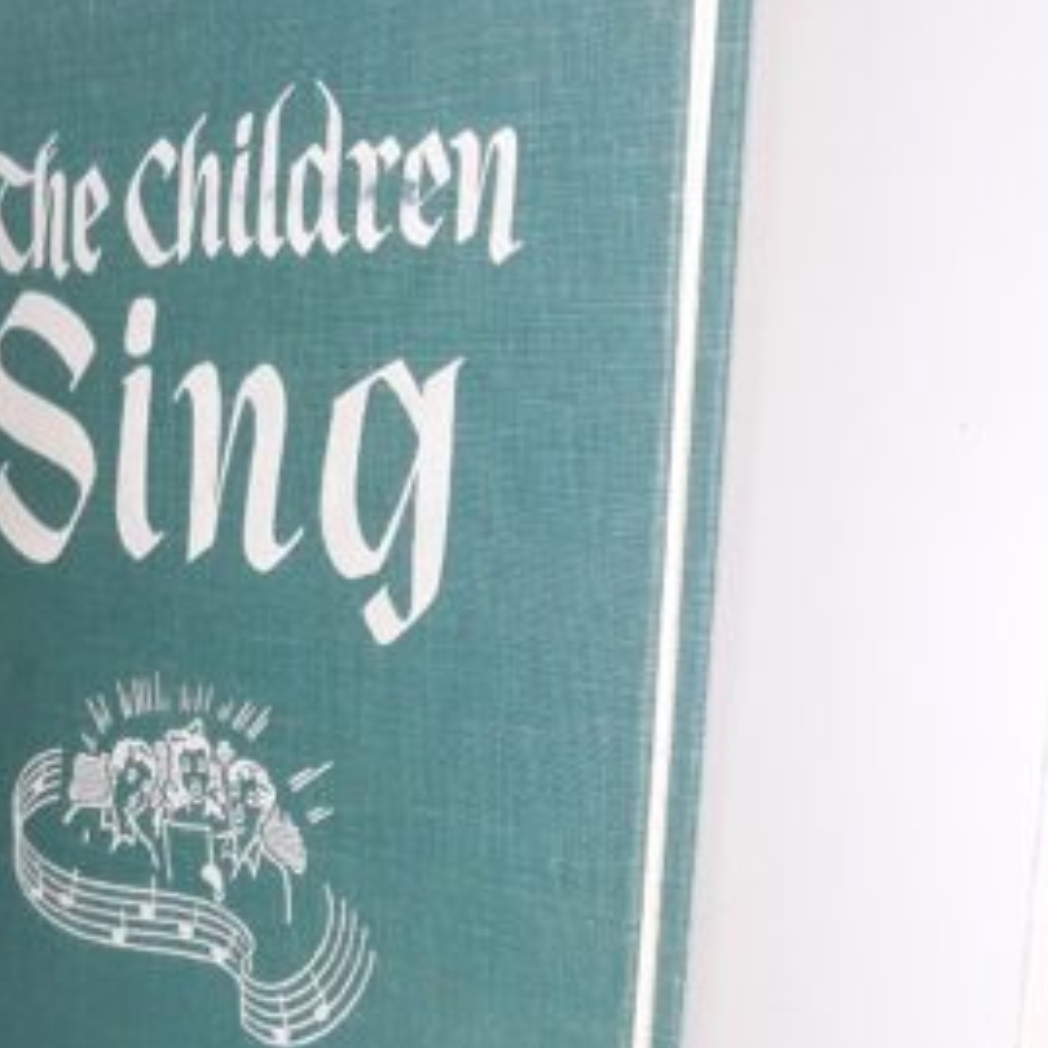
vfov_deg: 31.0
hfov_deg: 28.4
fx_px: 1884
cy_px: 644
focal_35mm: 55
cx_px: -85
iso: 64
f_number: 1.7
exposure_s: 1/100
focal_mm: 3.7
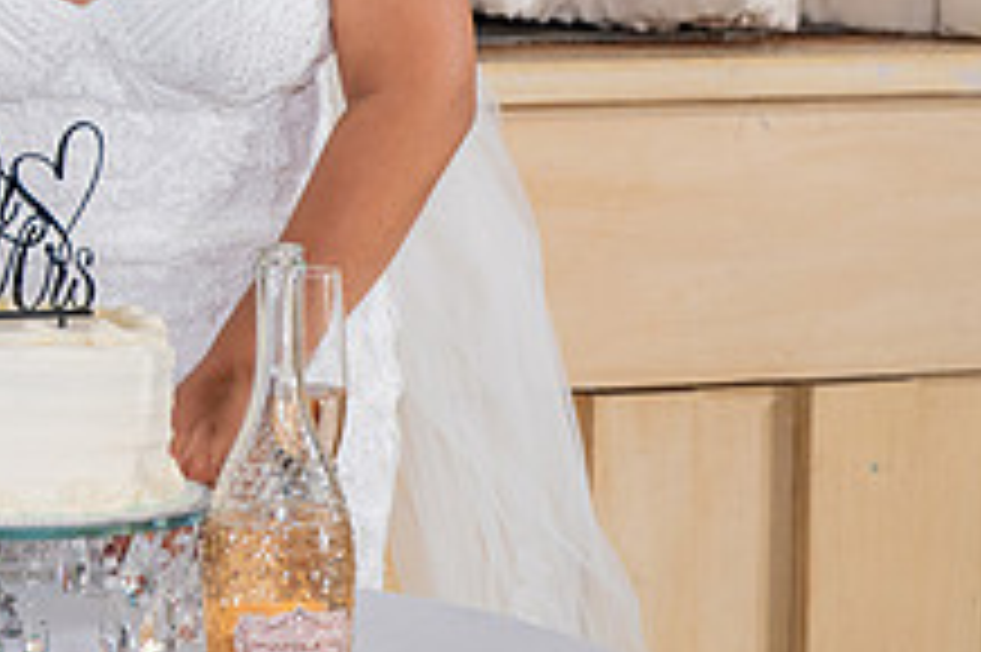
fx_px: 5337
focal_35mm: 196
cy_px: -151
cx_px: -230
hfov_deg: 10.3
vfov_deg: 6.9
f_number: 3.2
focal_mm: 70
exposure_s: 1/200
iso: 1600
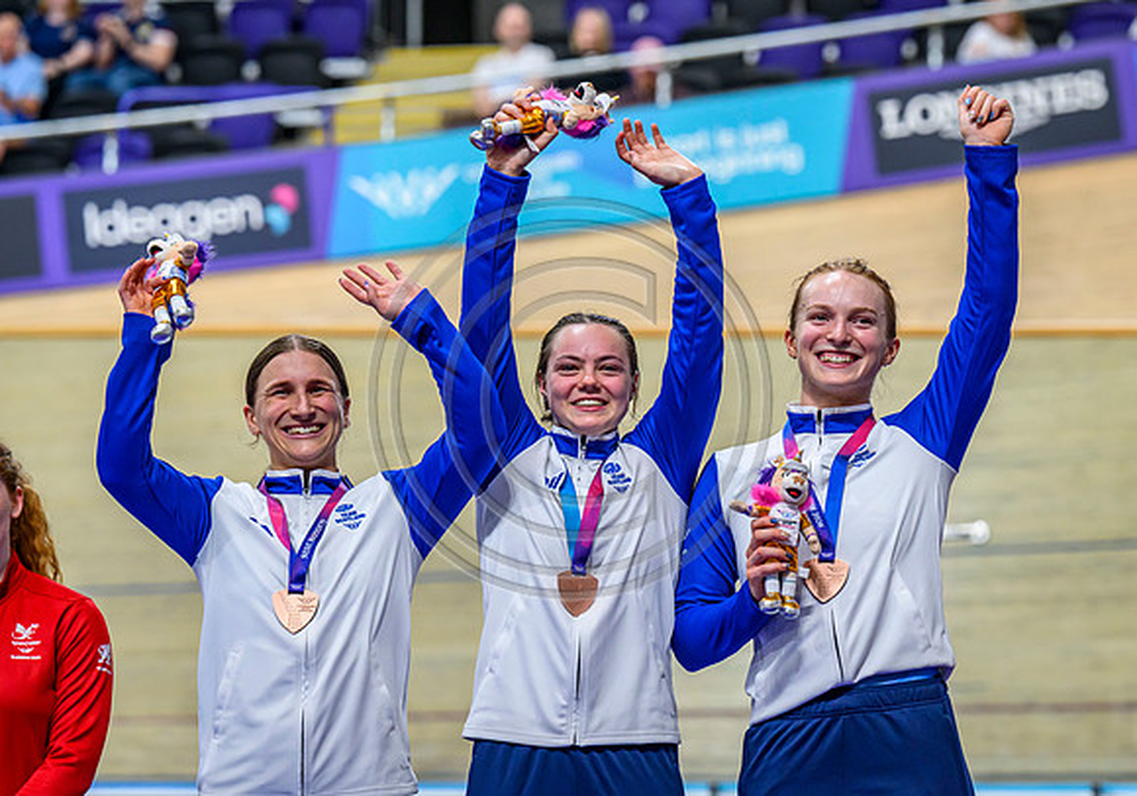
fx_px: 5865
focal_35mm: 183
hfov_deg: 11.1
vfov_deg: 7.8
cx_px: 657
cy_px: 423
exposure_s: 1/1250
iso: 3200
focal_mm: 145
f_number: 4
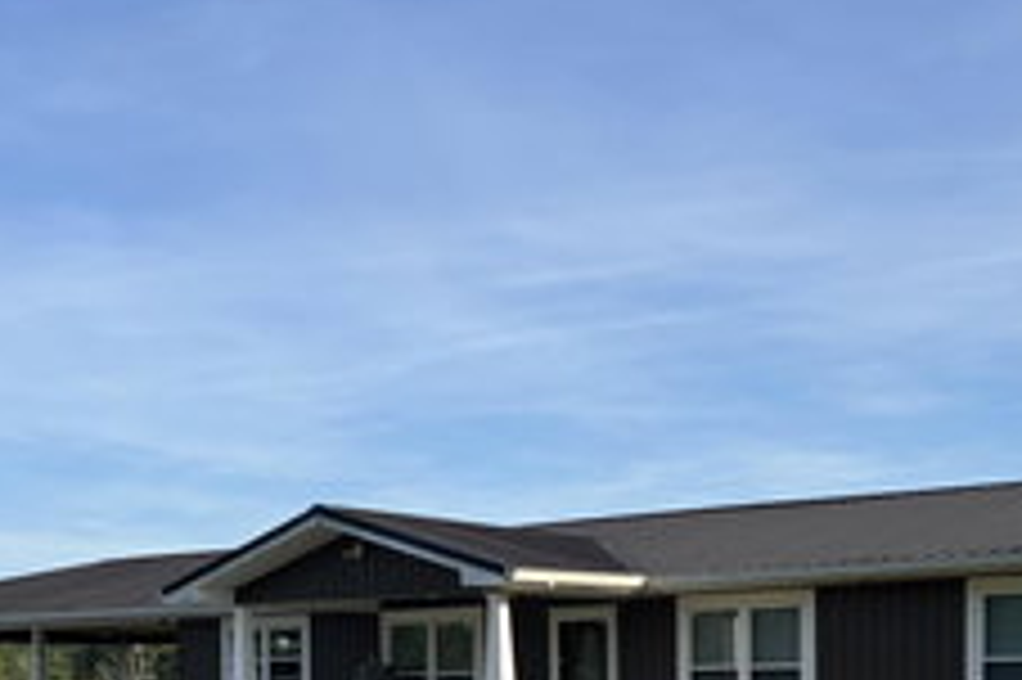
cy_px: 725
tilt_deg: -2.1
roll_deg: +0.5
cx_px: 558
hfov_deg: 32.9
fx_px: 1730
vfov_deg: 21.2
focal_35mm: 61
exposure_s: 1/2342
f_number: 1.6
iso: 50
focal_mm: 5.96
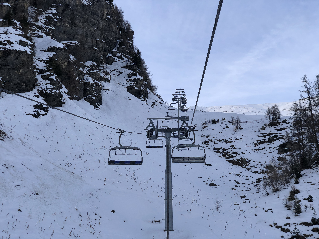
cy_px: 120
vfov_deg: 28.0
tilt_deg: +20.1
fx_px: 479
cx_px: 160
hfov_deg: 36.8
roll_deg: +0.3
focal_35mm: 52
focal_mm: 6
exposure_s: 1/276
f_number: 2.4
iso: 16
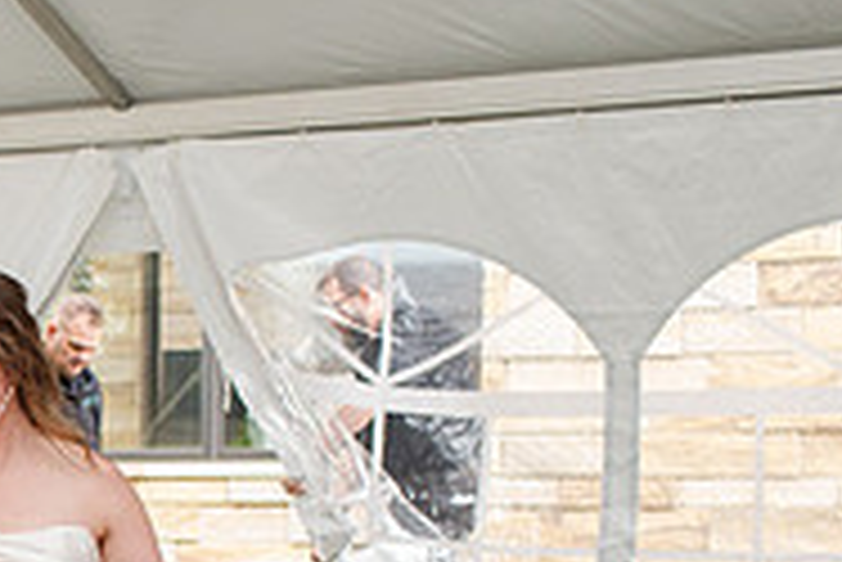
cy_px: 697
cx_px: -420
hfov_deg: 15.7
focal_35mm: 120
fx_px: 2809
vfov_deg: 11.2
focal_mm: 35
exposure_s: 1/200
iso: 800
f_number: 3.2
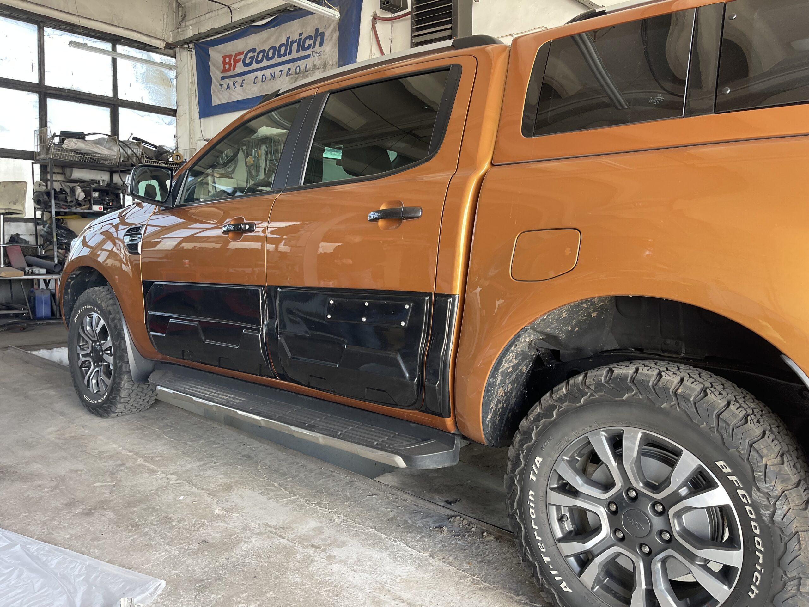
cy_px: 304
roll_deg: -1.8
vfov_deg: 54.9
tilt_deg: -6.8
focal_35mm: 25
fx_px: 584
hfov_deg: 69.4
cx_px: 404
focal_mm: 5.1
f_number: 1.6
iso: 125
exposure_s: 1/113
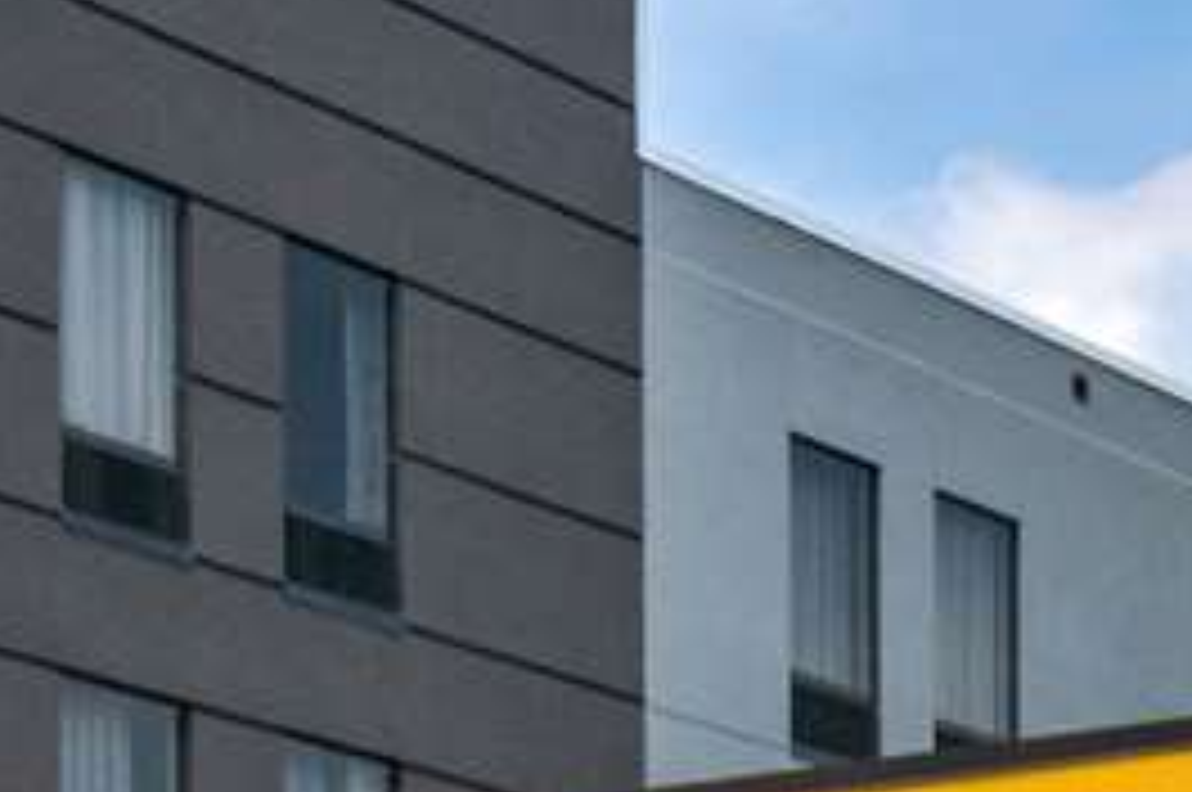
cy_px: 630
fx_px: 5622
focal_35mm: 170
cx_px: 409
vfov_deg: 8.0
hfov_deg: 12.1
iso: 400
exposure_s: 1/1000
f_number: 8
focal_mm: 20
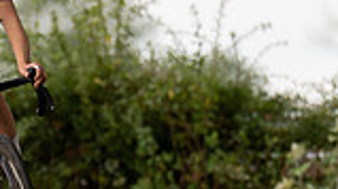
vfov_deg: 1.0
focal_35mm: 1240
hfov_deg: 1.7
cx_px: -75
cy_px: 147
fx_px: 11100
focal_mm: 200
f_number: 2.8
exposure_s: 1/1000
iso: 400
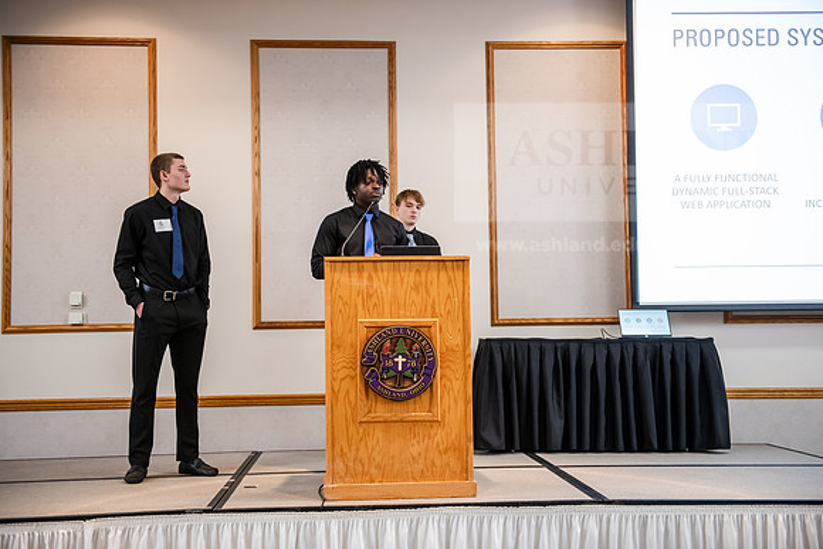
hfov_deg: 43.6
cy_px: 274
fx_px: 1029
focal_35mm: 45
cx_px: 412
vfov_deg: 29.9
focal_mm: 45
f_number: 2.8
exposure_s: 1/200
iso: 2000
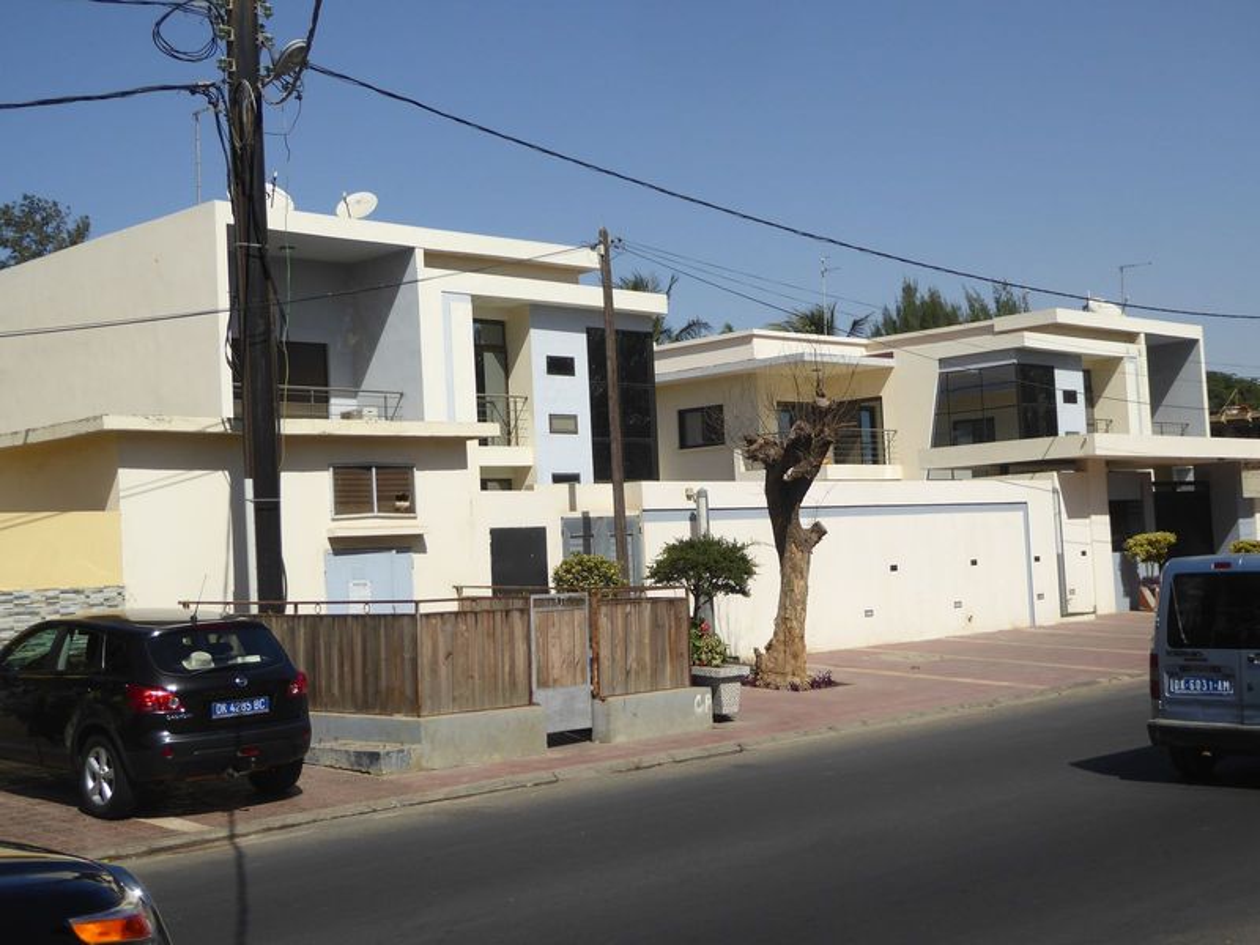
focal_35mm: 49
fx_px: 1784
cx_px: 630
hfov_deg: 38.9
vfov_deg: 29.7
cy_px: 472
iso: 80
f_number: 4
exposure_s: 1/1000
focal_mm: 8.4
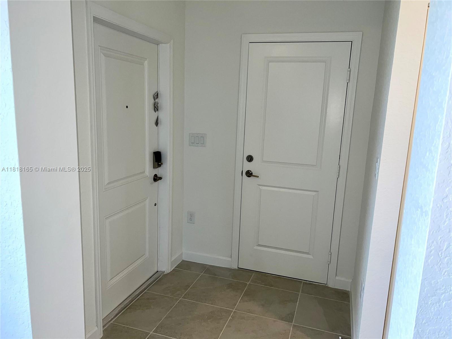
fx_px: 339
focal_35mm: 26
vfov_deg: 53.1
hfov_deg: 67.3
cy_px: 170
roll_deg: -2.0
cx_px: 226
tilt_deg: -11.3
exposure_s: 1/120
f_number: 1.5
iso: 64
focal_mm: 5.7
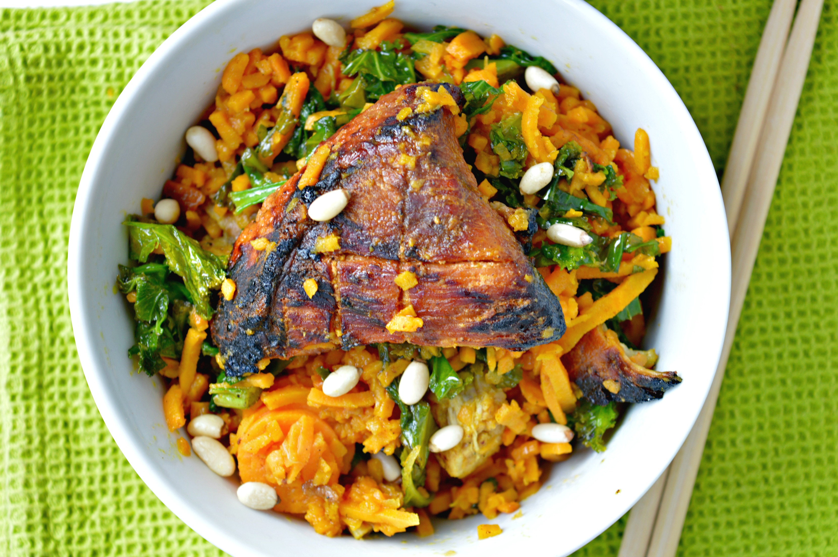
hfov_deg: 24.6
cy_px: 278
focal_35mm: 82
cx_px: 419
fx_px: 1919
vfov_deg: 16.5
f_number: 5.6
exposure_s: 1/15
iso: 100
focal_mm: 55
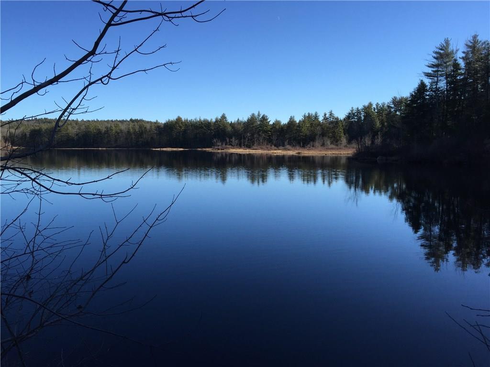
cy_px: 184
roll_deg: -0.3
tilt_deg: -5.4
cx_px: 245
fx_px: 411
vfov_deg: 48.2
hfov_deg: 61.7
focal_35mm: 29
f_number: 2.2
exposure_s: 1/1236
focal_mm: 4.15
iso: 32
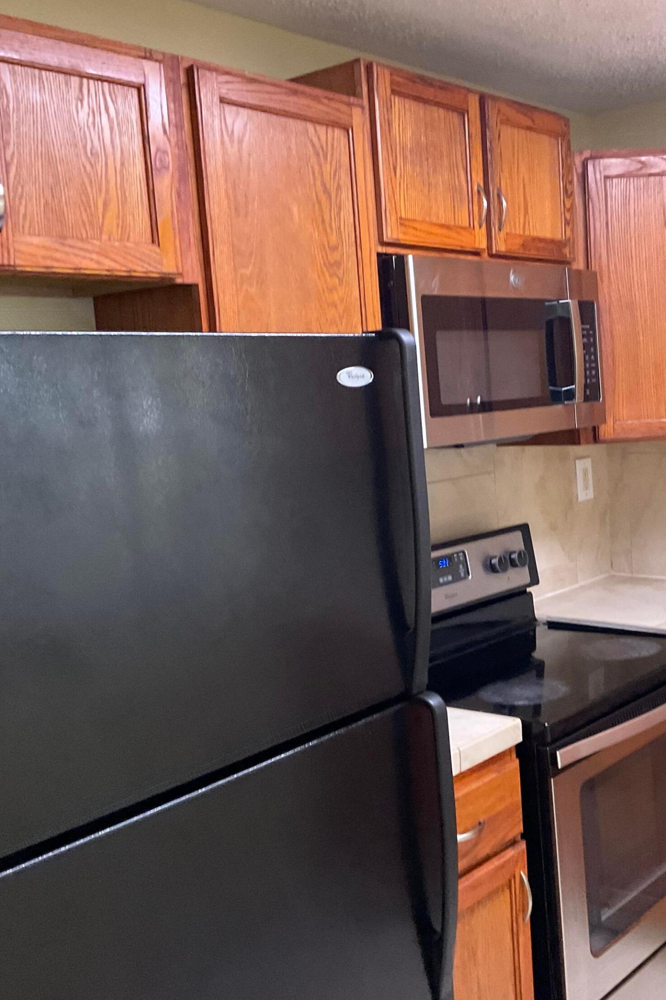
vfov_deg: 47.4
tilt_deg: -8.0
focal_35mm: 41
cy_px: 493
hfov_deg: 32.0
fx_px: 1138
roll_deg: +3.3
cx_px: 508
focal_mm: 3
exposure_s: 1/60
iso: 200
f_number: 1.8
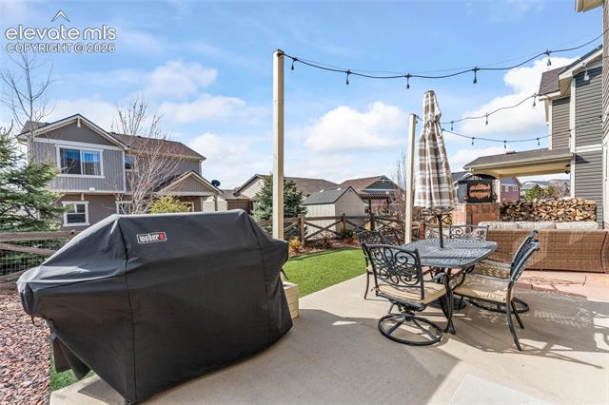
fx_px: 237
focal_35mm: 14
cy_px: 202
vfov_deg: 81.1
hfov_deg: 104.3
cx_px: 304
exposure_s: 1/1600
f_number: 5
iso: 250
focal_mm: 14
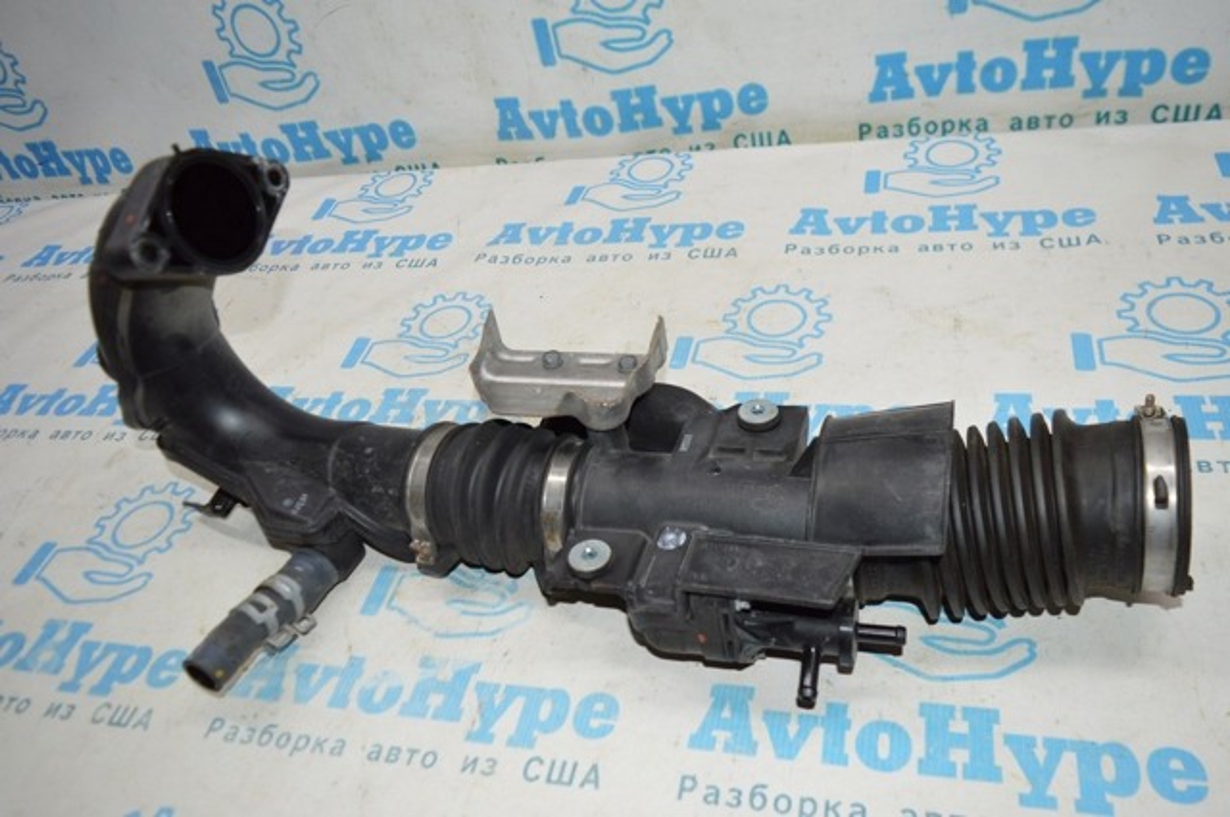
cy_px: 408
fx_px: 921
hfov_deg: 67.4
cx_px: 615
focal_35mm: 27
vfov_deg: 47.8
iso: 400
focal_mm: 18
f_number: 4
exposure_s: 1/100
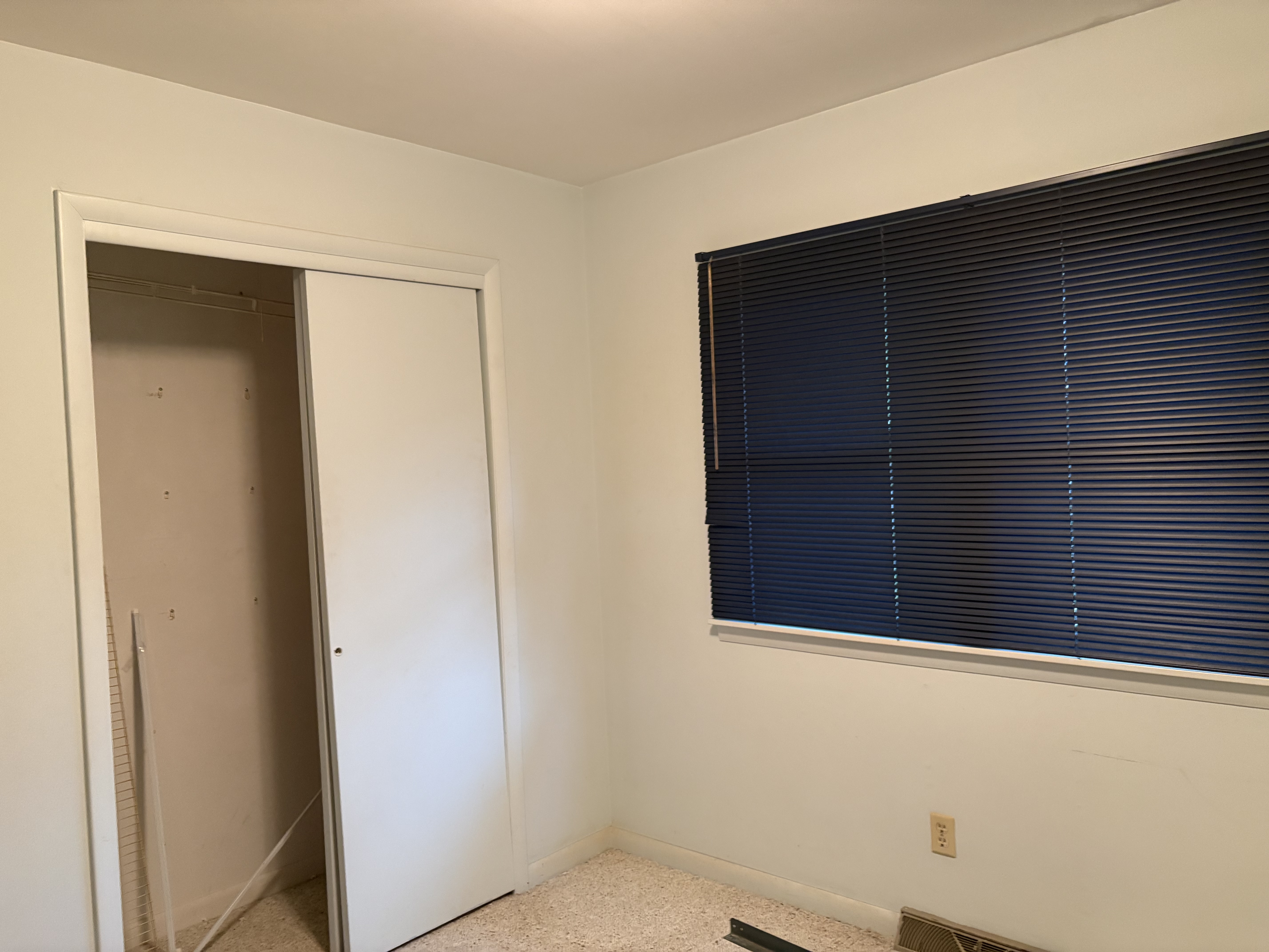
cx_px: 634
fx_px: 953
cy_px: 476
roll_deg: +2.6
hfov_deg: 67.3
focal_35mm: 26
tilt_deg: -1.0
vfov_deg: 53.1
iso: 400
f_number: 1.6
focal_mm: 5.96
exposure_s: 1/40
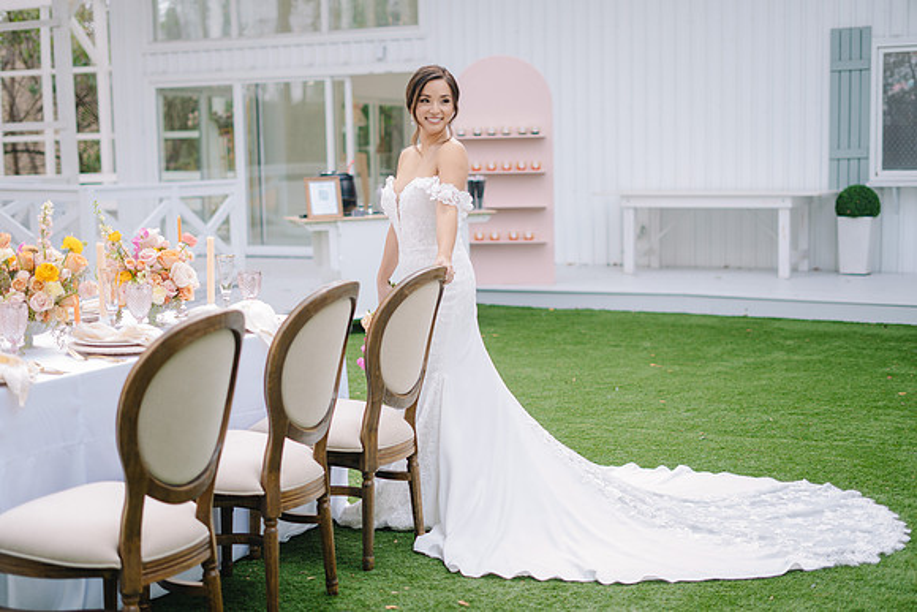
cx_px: 440
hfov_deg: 37.1
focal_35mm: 54
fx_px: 1365
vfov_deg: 25.3
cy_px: 307
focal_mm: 50
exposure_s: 1/160
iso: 50
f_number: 2
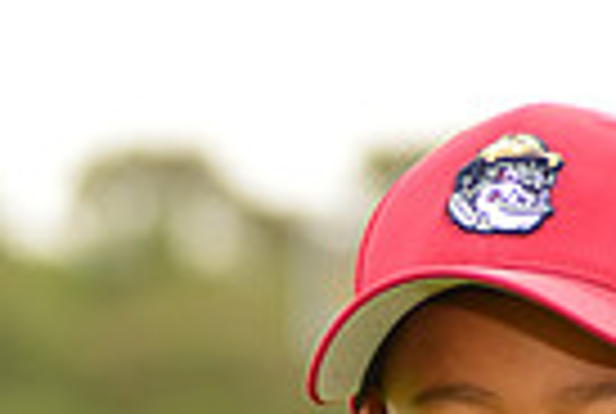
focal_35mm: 613
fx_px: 10512
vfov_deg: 2.2
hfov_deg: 3.4
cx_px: 477
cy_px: 749
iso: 160
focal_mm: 145
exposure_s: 1/250
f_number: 5.6
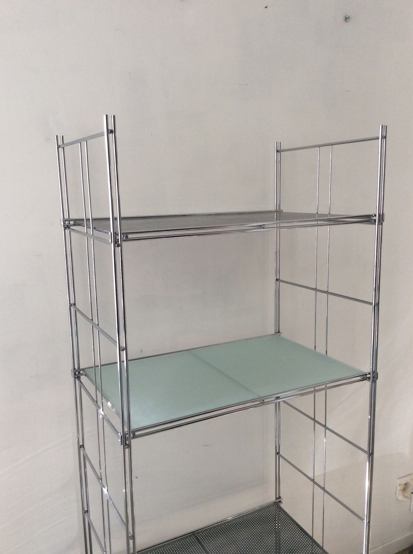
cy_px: 277
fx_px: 510
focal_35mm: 32
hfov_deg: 44.1
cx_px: 206
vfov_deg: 56.9
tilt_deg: -11.9
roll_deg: +1.5
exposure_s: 1/50
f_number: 2.4
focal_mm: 3.3
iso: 50
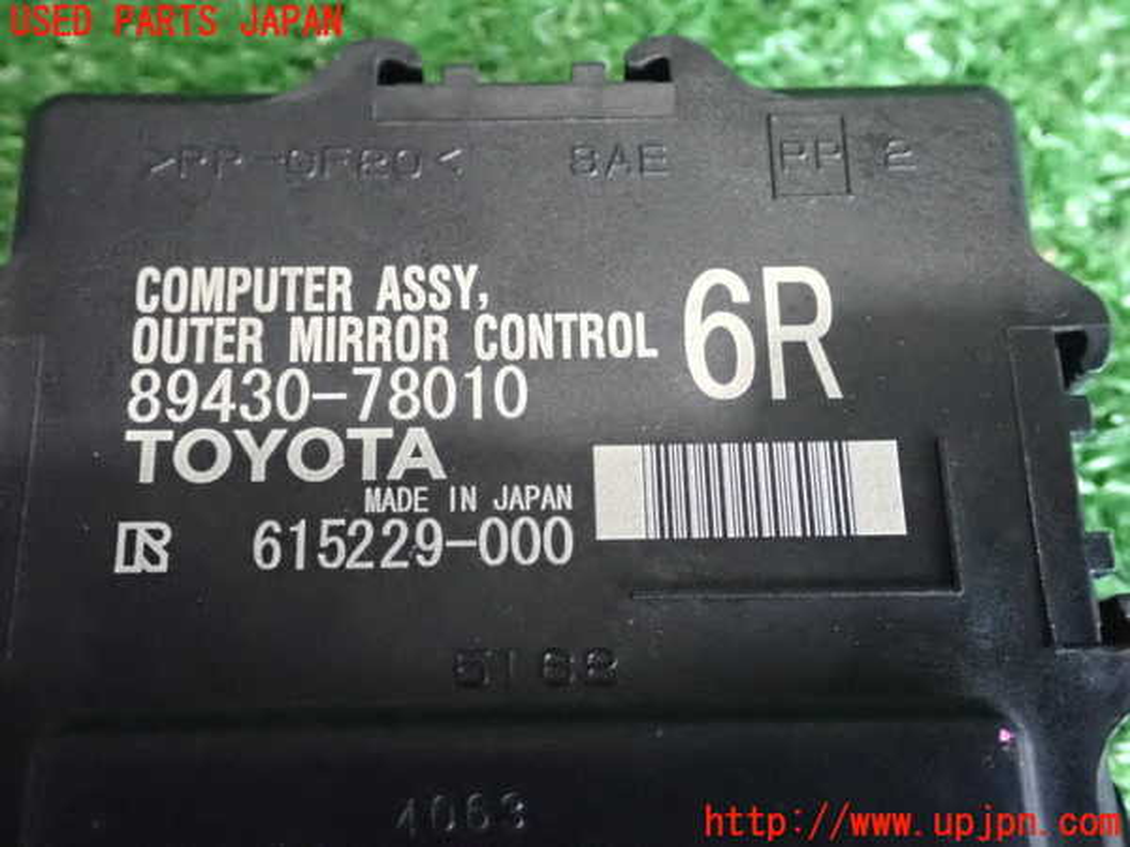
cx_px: 565
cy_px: 424
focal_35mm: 41
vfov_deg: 35.1
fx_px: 1338
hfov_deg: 45.8
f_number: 2.8
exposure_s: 1/125
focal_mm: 7.31
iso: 5000
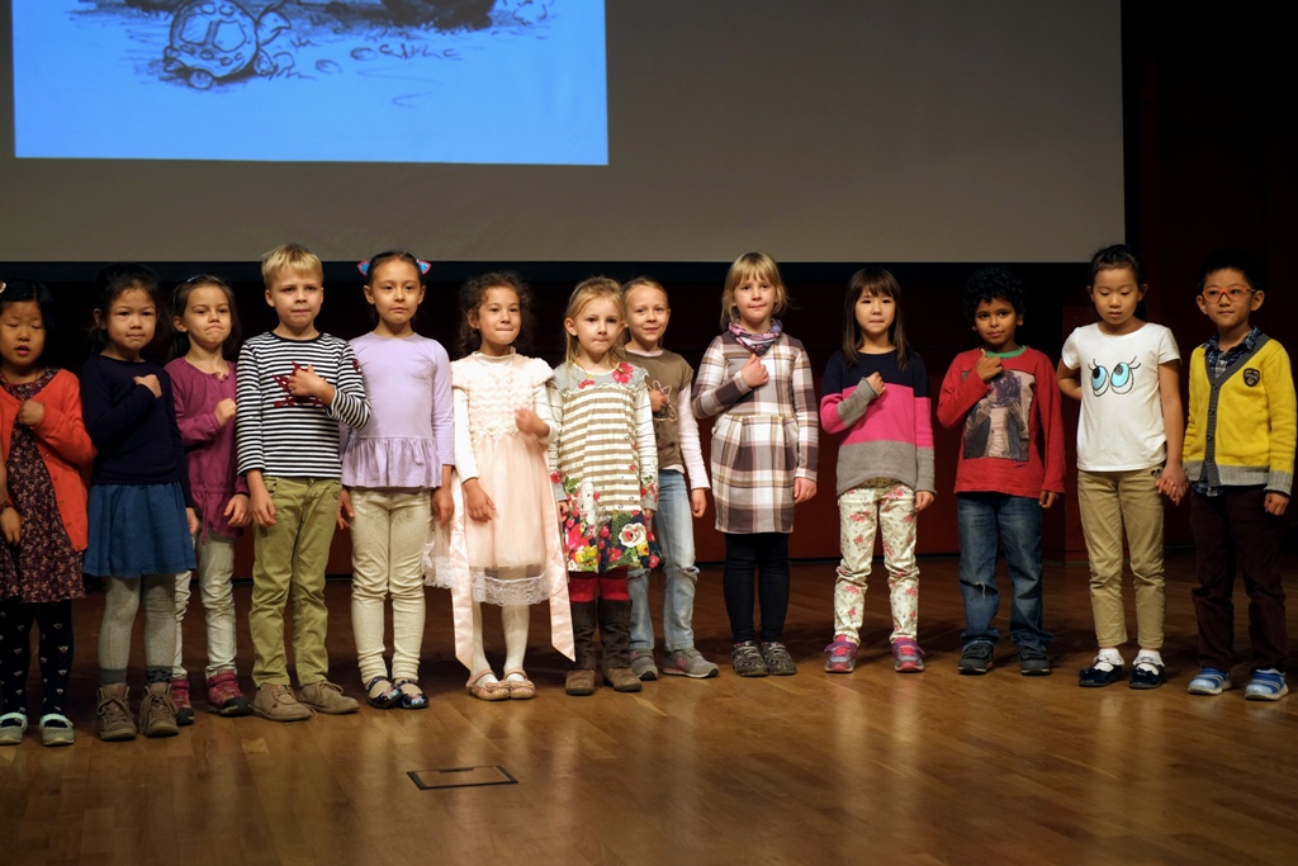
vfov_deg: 25.5
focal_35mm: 53
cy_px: 433
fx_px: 1911
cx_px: 649
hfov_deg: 37.5
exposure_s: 1/60
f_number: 3.6
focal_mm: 35
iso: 400
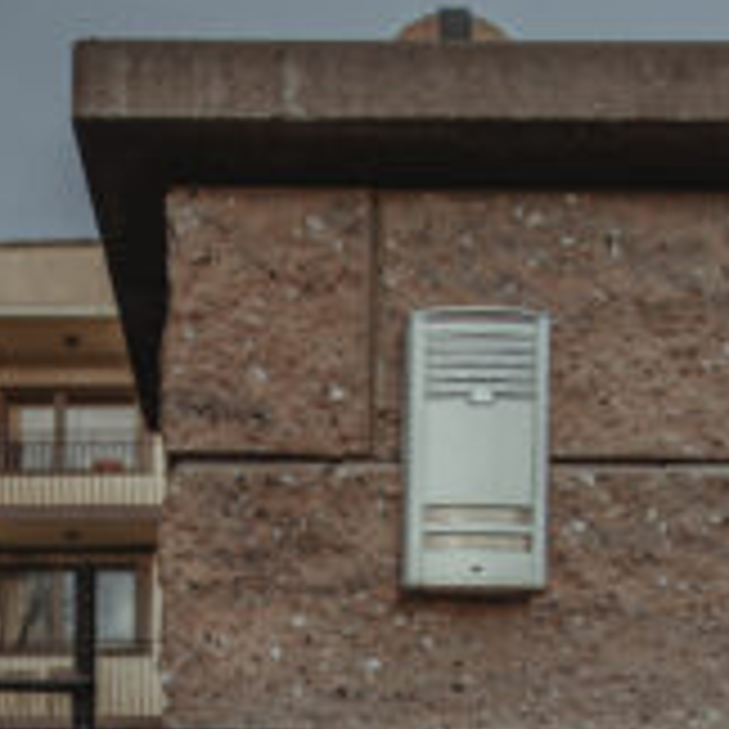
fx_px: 1048
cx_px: 216
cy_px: 806
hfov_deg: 37.7
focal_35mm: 44
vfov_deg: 33.4
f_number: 3.5
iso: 200
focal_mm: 14
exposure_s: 1/200
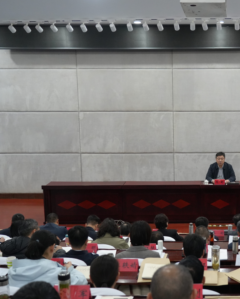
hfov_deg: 27.1
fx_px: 479
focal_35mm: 54
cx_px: 218
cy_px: 149
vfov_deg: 34.7
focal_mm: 38
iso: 4000
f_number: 4
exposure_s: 1/250
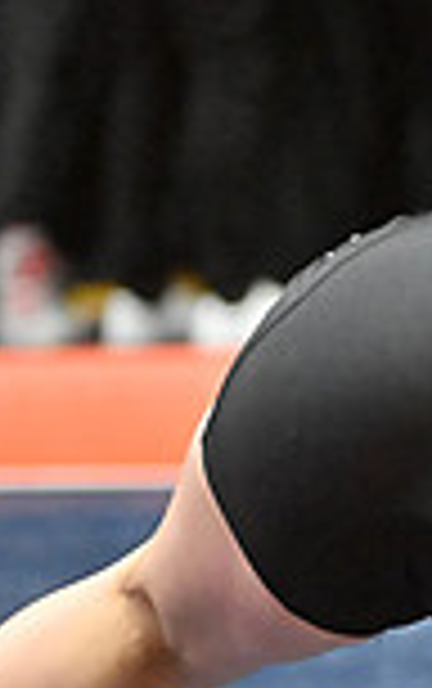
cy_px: 542
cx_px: 1242
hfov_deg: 3.2
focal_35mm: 406
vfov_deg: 5.2
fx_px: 7627
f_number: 2.8
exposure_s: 1/1000
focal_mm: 105
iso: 6400
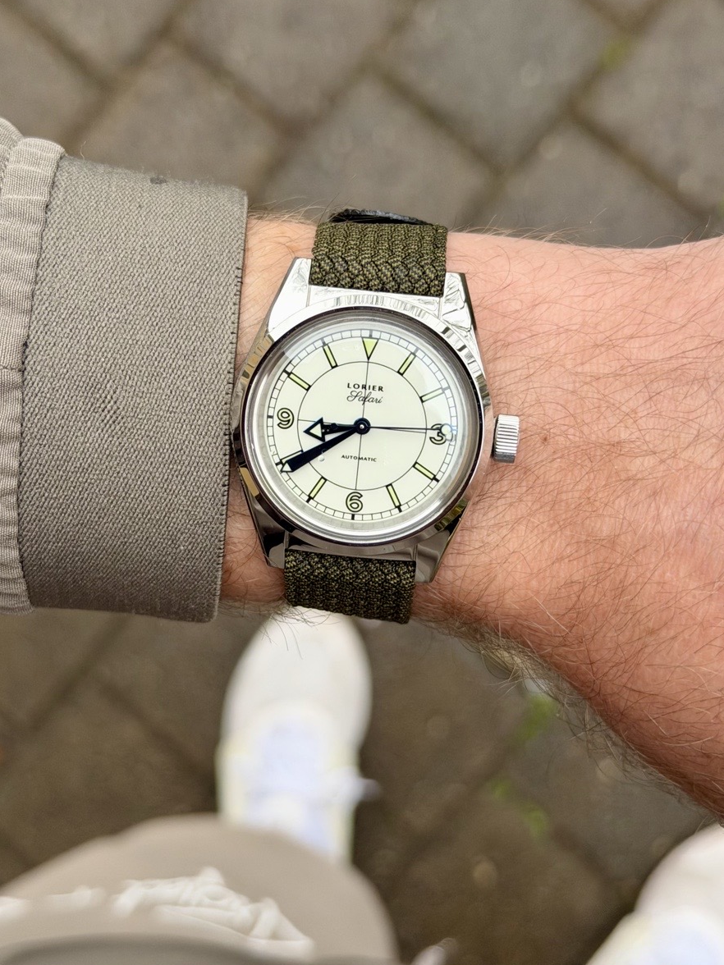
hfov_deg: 29.7
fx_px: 1366
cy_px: 483
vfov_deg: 38.9
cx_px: 368
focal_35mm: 49
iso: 100
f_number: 1.78
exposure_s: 1/74
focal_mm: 6.76
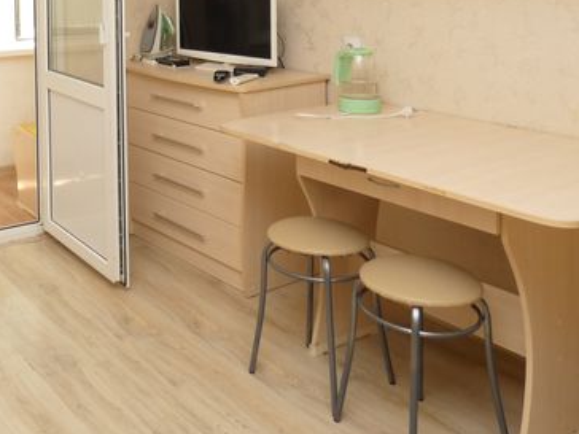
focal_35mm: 44
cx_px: 72
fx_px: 736
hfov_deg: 40.1
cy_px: -14
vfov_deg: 30.2
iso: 80
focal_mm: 3.6
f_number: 2.8
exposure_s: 1/60
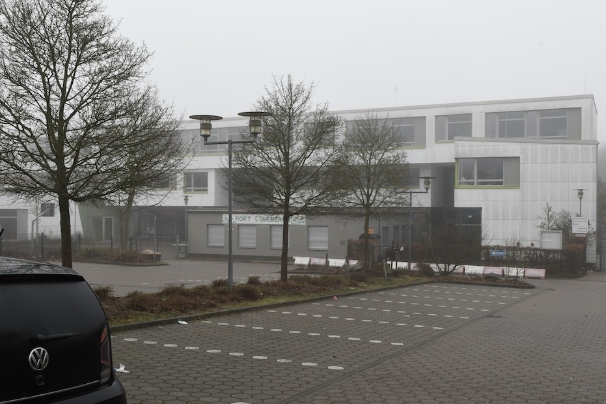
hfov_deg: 57.2
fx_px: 555
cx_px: 303
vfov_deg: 39.9
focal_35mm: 33
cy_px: 202
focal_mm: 22
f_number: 13
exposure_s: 1/100
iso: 1000
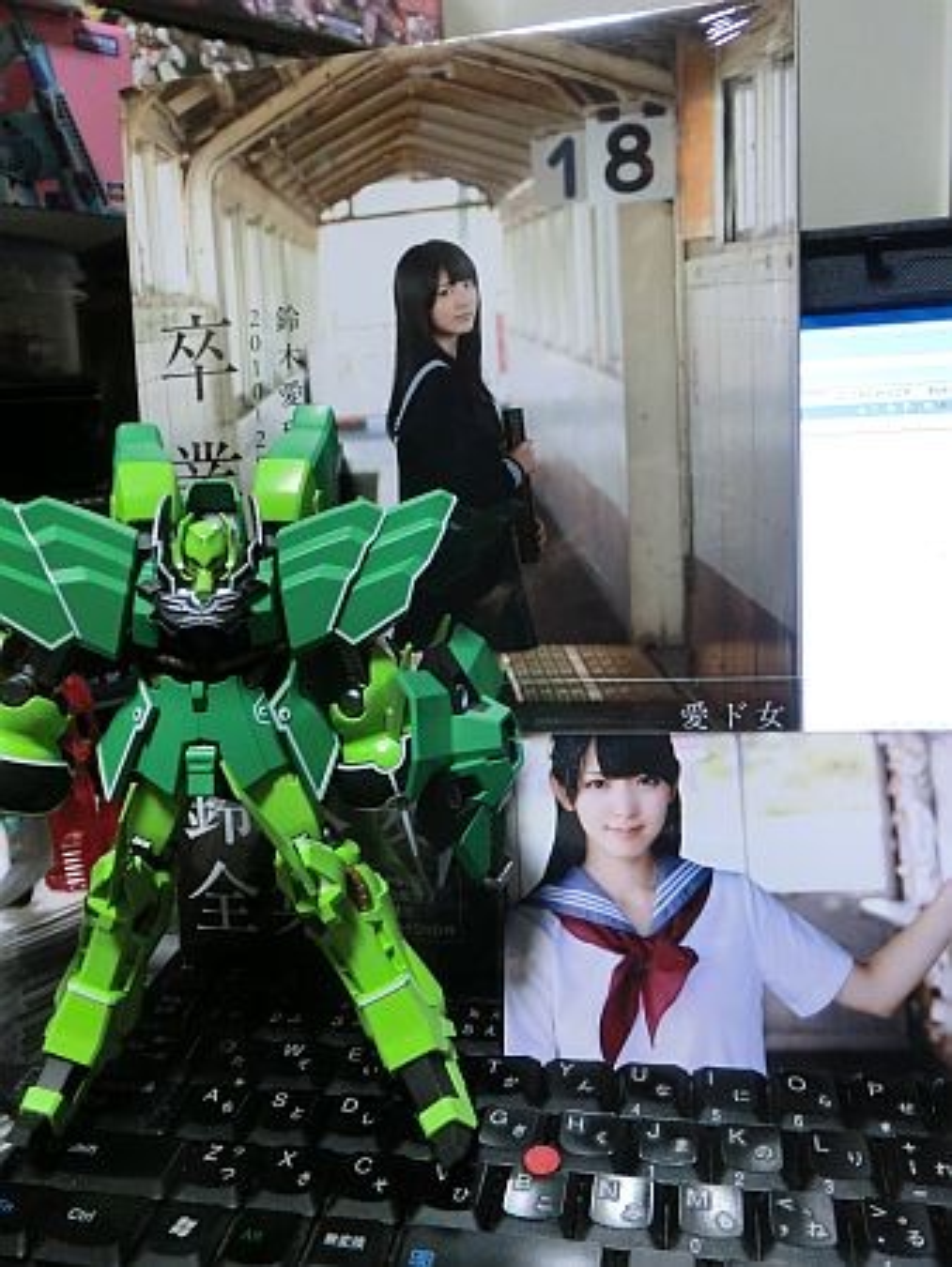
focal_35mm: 28
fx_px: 1026
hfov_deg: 49.8
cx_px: 476
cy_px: 634
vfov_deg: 63.4
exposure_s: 1/60
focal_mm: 5
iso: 800
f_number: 3
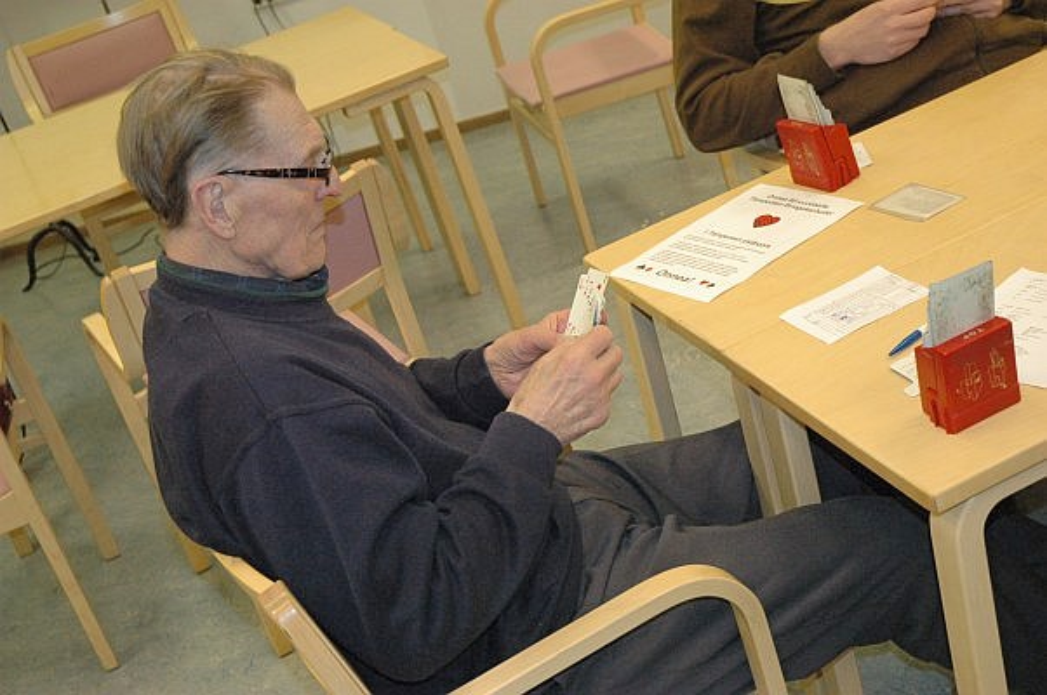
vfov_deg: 25.7
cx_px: 524
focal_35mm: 52
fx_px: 1525
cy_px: 348
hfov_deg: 37.9
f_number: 5
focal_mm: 35
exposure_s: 1/100
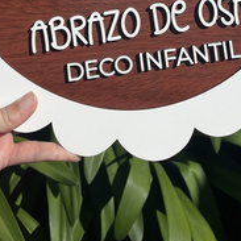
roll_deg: -1.0
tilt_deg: -19.5
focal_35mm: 67
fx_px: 528
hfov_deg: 25.7
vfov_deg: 22.0
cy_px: -105
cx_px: 116
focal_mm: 5.1
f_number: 1.6
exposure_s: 1/10870
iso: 50
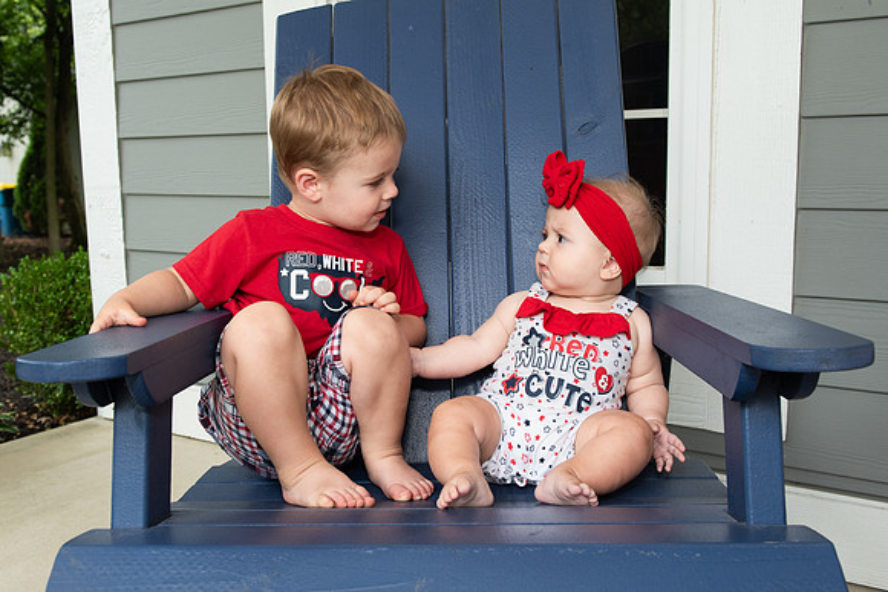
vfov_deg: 34.8
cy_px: 294
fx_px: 944
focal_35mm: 38
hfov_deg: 50.3
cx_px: 406
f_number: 5.6
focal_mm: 28
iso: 400
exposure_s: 1/100
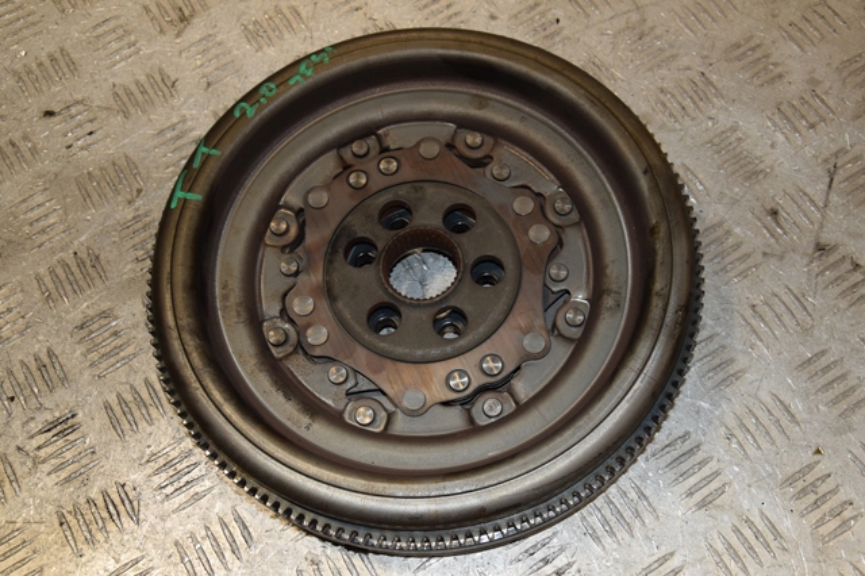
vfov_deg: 31.9
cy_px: 288
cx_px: 432
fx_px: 1009
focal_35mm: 42
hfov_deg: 46.4
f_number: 7.1
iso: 800
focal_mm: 28
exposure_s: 1/200
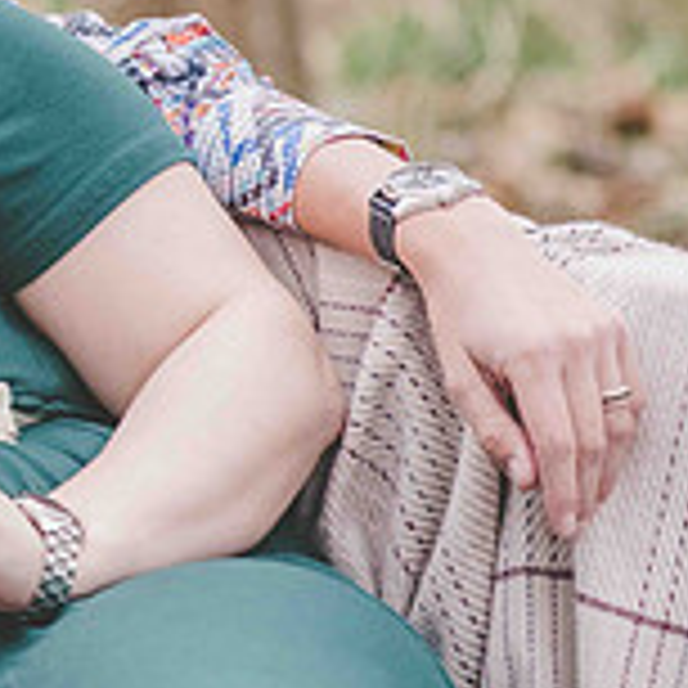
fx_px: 9062
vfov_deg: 4.3
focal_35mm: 403
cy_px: 137
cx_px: -324
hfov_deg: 4.3
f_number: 4.5
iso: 1250
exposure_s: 1/320
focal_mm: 125
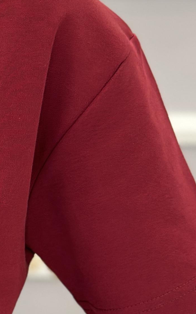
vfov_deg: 11.3
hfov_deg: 6.9
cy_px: 332
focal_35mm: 184
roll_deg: +0.5
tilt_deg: -18.0
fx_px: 1572
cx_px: -220
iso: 100
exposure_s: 1/100
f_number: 1.78
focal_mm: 6.86
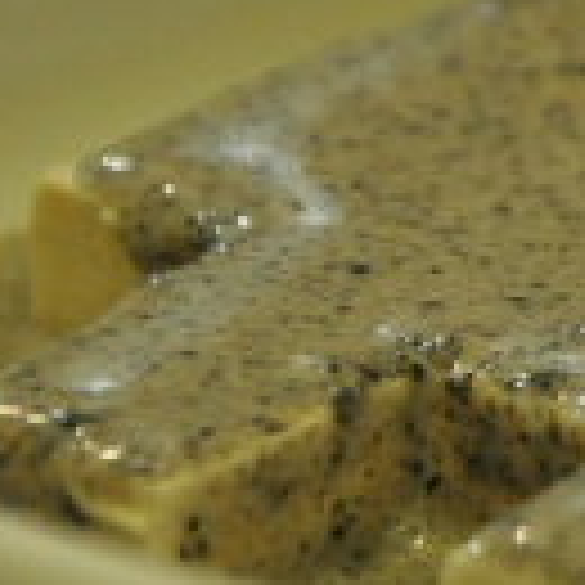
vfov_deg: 2.3
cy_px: 302
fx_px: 14750
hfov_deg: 2.3
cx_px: 688
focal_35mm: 771
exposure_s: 1/20
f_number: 6.3
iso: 1250
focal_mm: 175
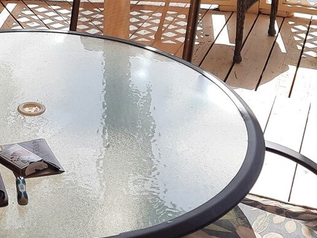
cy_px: -48
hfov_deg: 23.6
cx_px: -22
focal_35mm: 78
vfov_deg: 18.0
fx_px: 714
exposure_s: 1/796
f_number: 2
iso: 32
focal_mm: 4.6
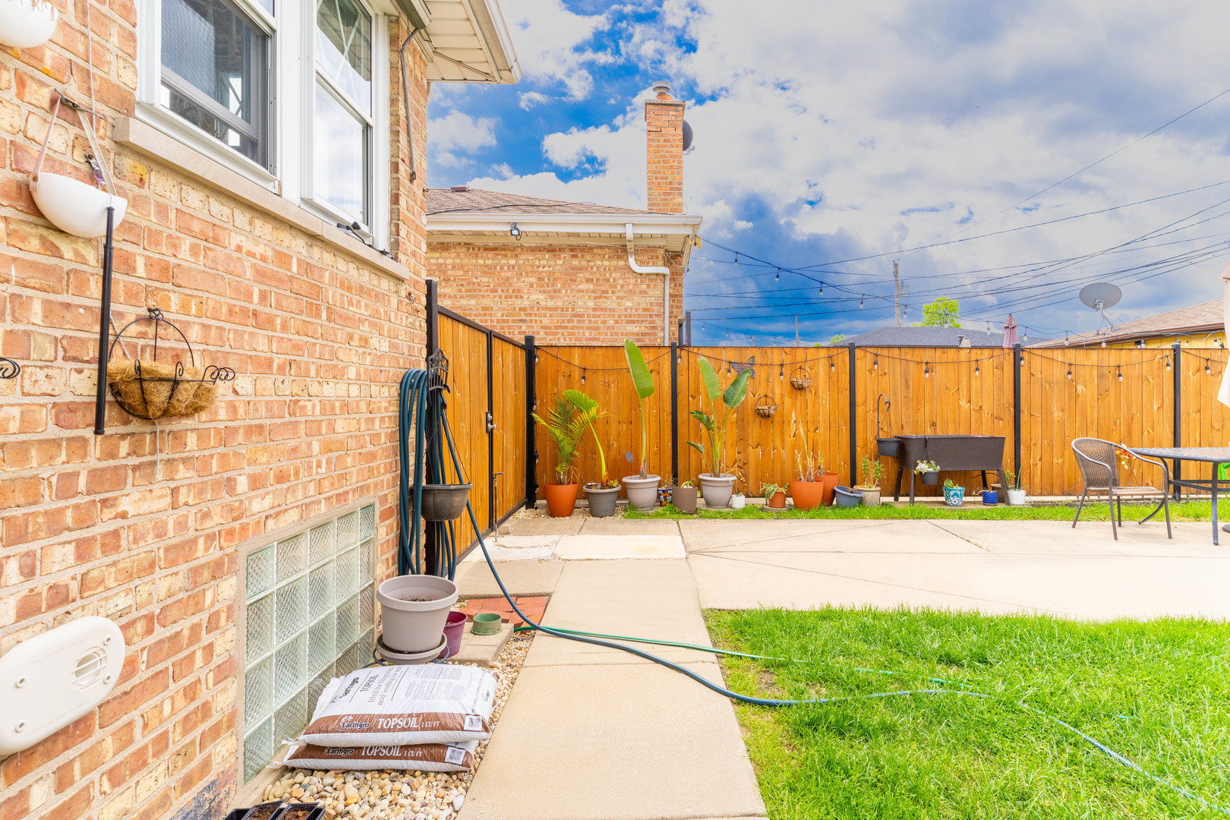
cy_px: 410
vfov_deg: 70.4
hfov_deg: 93.3
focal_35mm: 17
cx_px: 615
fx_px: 581
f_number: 8
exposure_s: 1/3200
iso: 160
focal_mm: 17
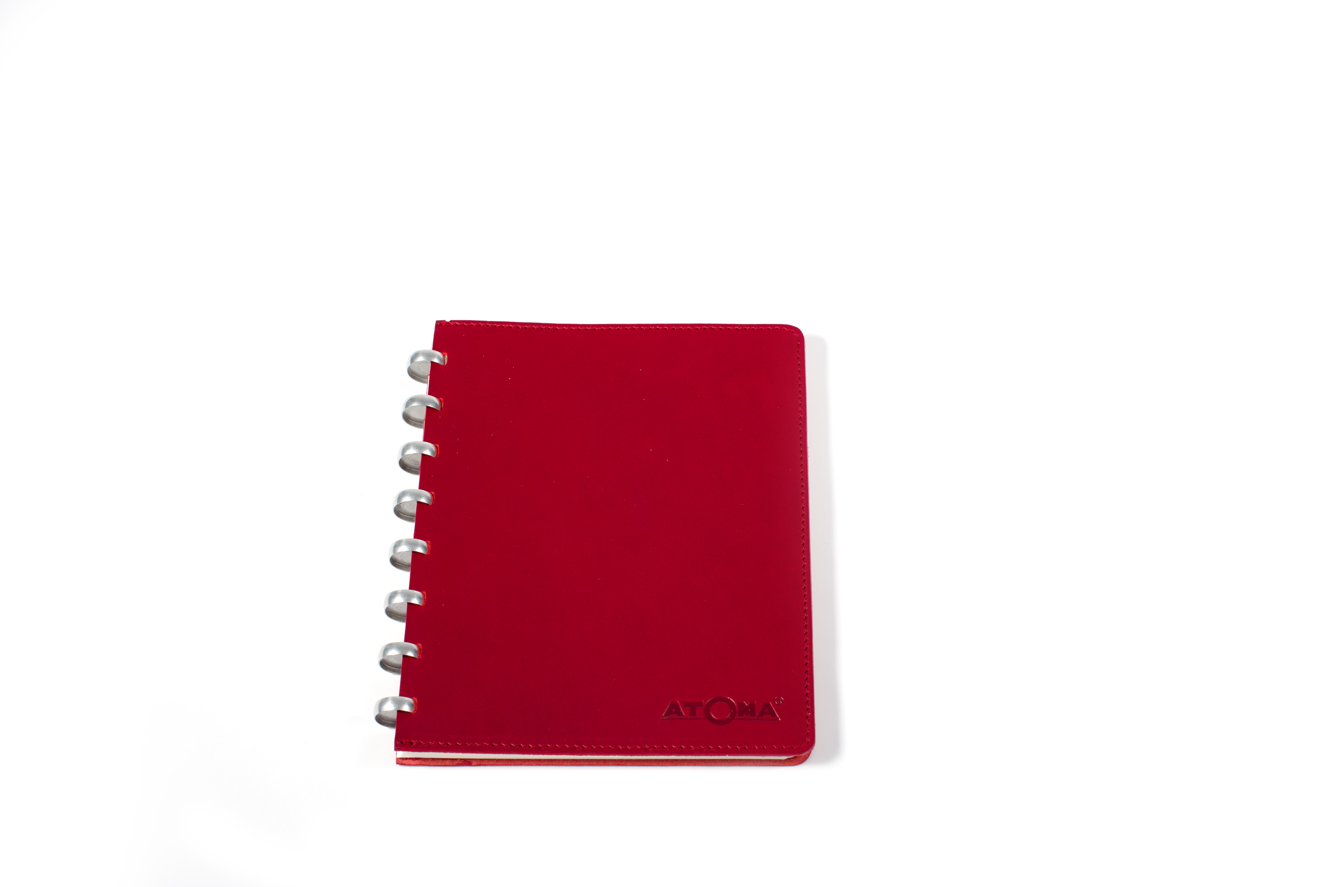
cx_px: 664
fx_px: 1845
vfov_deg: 27.0
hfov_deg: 39.6
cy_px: 444
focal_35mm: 50
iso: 100
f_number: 9
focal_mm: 50
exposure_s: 1/1.67
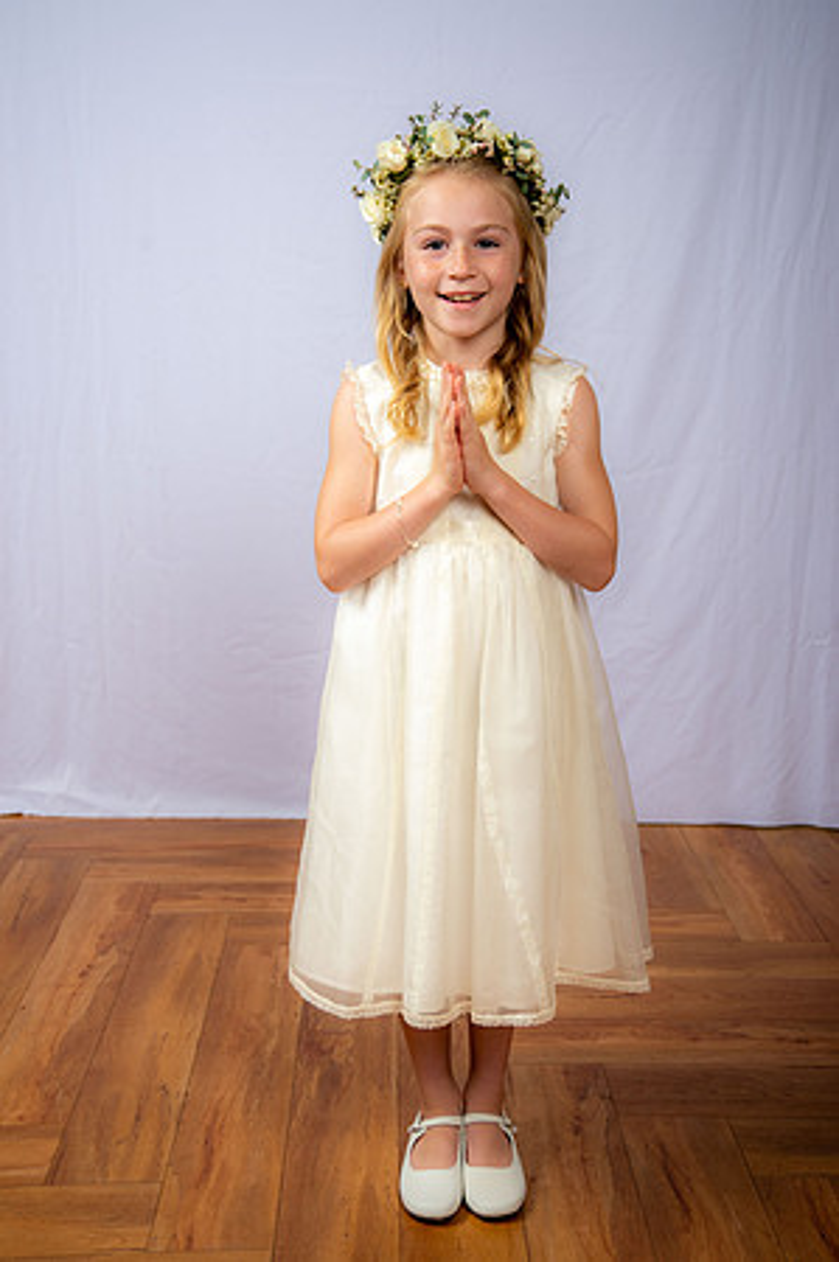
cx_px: 420
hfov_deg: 28.0
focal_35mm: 48
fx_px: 1682
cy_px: 631
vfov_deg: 41.2
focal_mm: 48
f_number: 6.3
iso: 250
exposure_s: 1/160
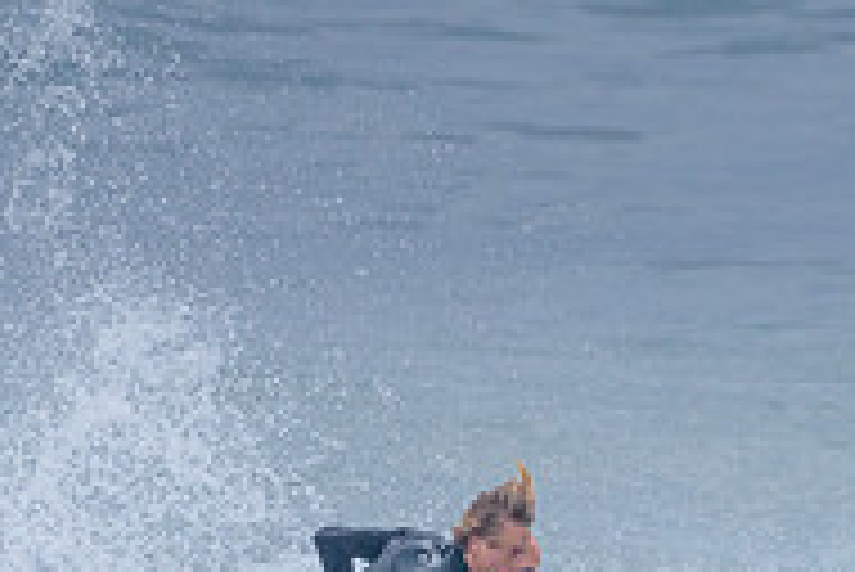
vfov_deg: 0.7
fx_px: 44540
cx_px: 678
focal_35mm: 1874
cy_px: 648
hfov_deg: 1.1
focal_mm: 500
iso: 1100
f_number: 5.6
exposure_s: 1/2000
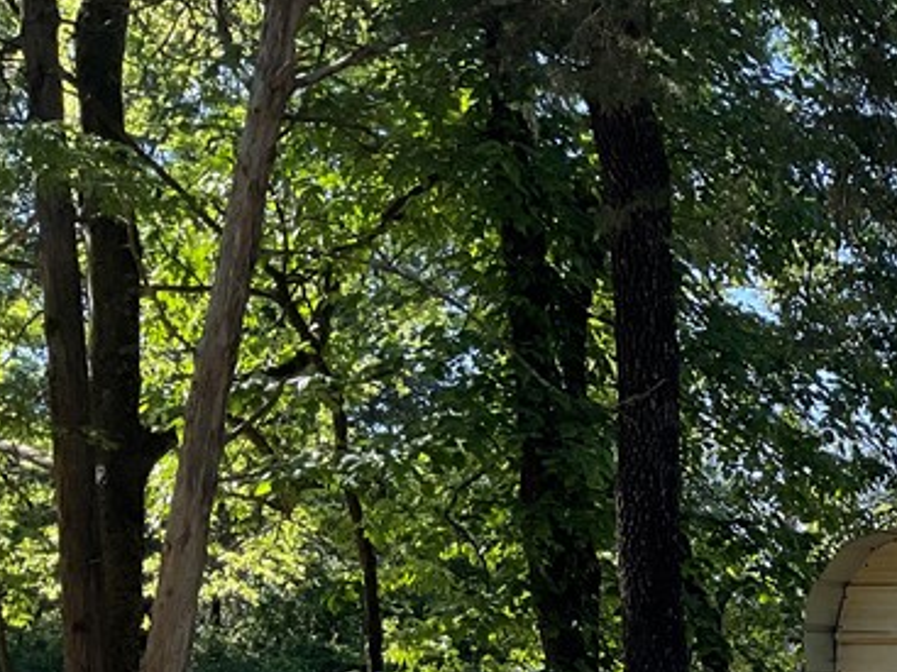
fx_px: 2098
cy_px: 723
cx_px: 1220
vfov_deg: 17.6
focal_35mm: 81
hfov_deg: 21.4
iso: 16
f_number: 1.8
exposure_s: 1/351
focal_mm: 3
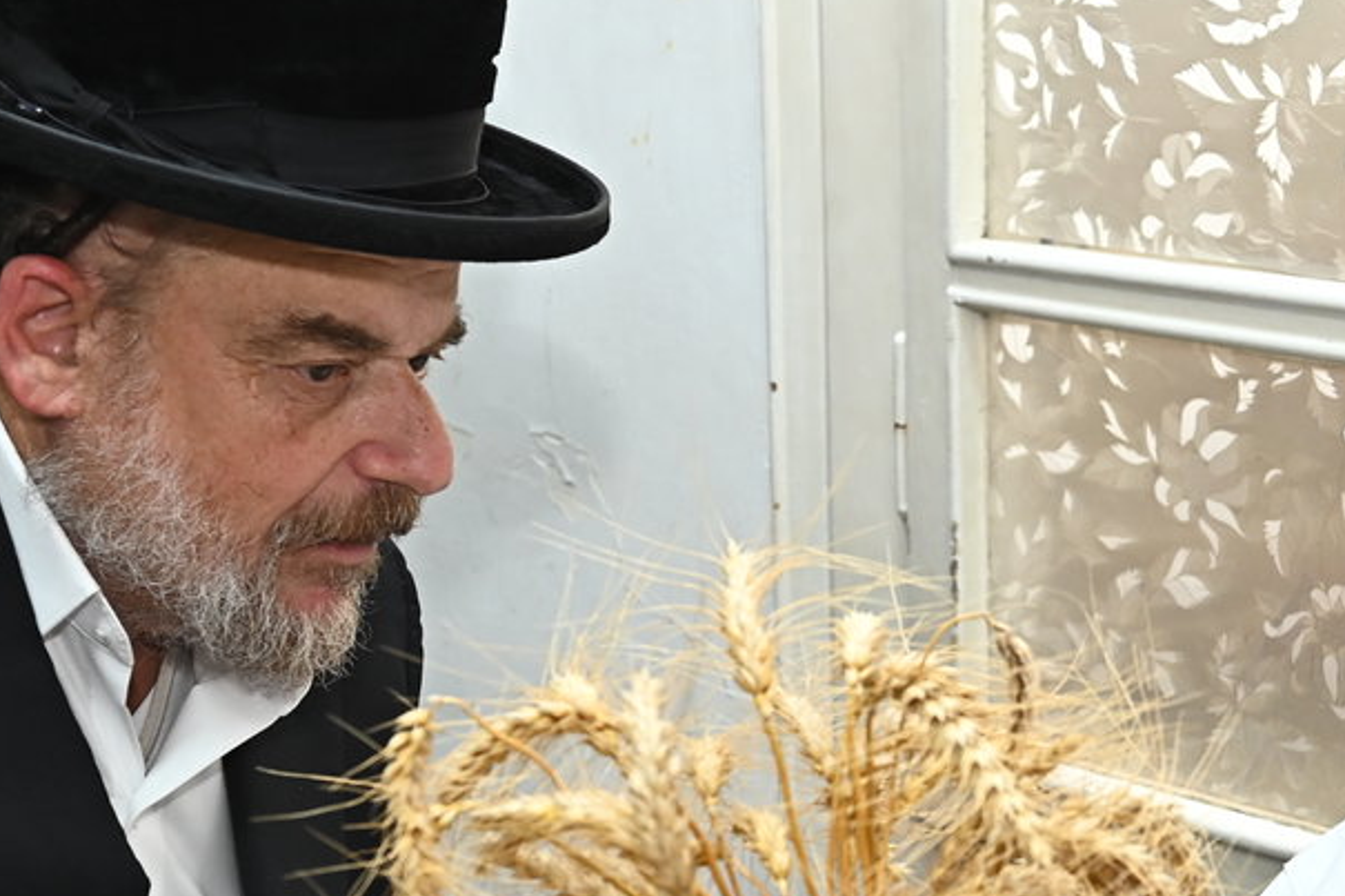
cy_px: 739
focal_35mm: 88
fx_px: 3287
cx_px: 1058
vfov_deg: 15.4
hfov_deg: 22.8
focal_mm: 38
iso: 1000
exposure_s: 1/160
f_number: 4.5
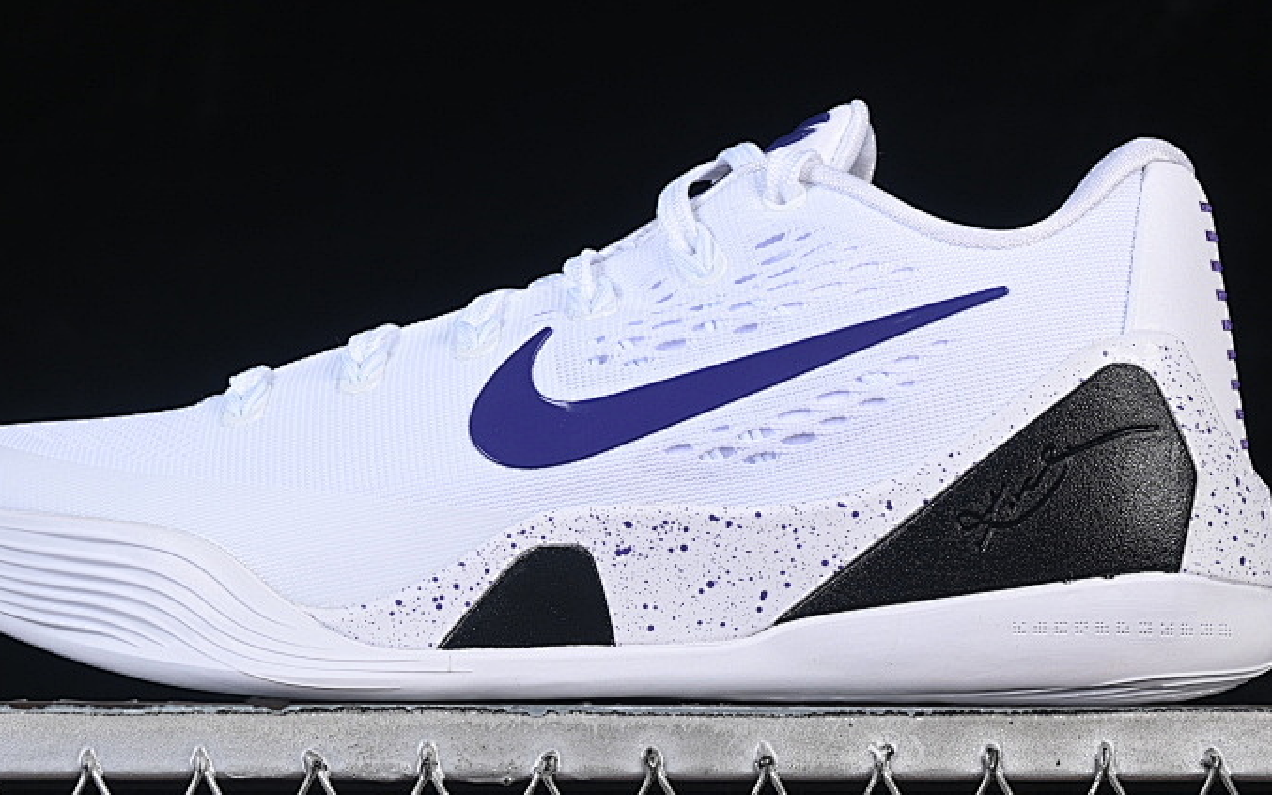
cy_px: 284
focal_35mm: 122
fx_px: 4229
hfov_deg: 17.1
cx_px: 618
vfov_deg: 10.7
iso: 160
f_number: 8
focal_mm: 50
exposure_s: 1/100
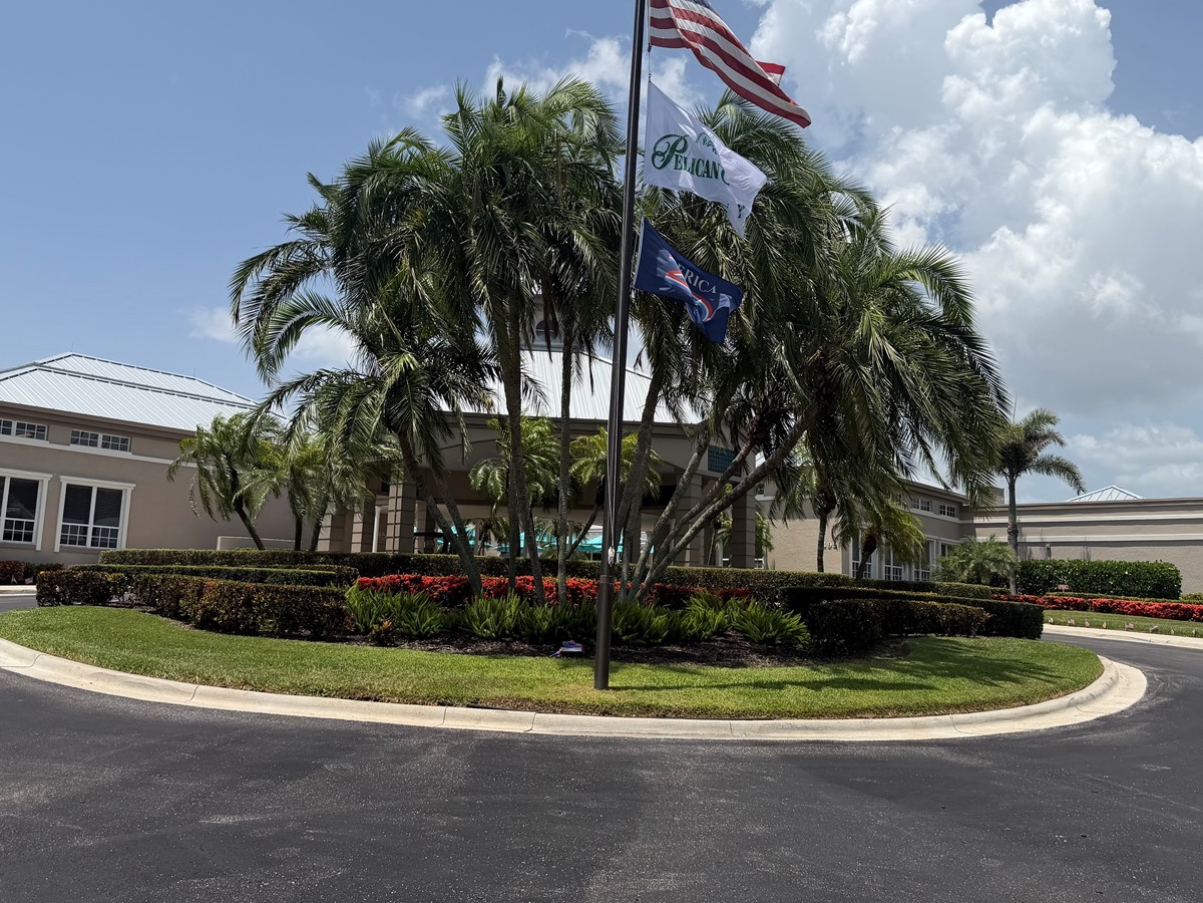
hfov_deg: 56.8
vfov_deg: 44.2
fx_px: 1112
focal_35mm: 32
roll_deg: -1.4
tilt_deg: +8.1
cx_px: 611
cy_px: 432
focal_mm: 6.76
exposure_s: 1/6173
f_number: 1.78
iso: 80
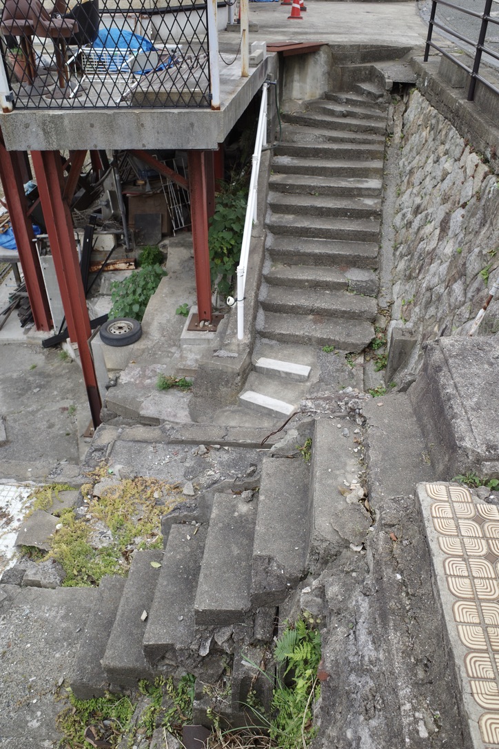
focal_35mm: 28
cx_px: 250
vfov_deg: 65.5
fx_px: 582
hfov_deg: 46.4
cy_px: 374
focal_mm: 18.3
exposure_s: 1/250
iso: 200
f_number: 4
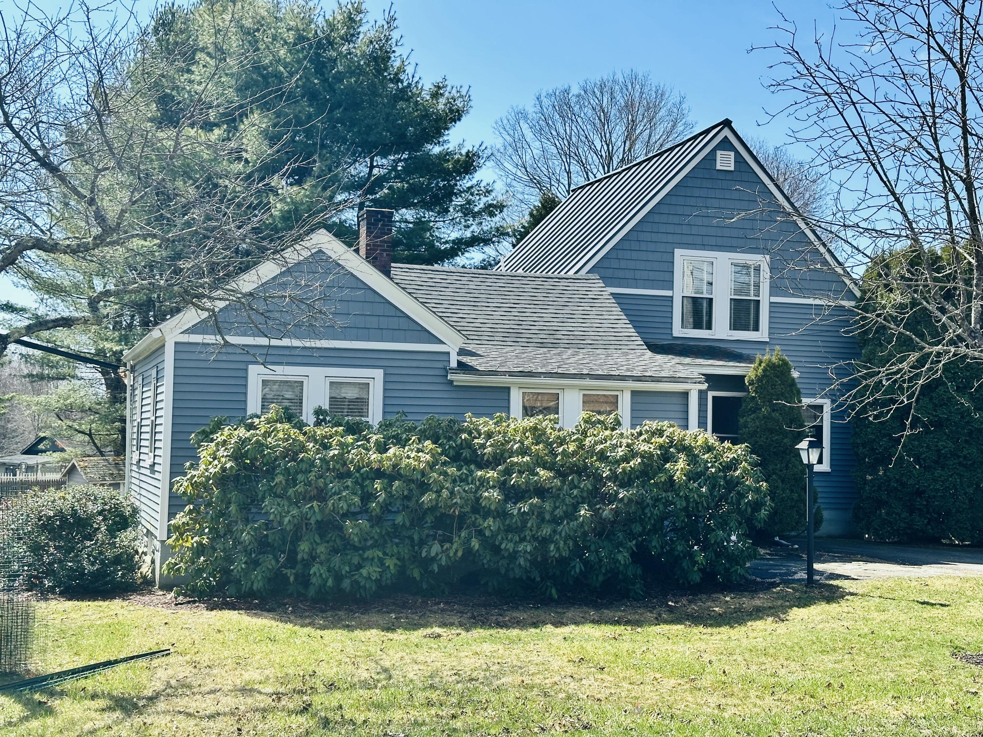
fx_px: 1363
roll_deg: -1.6
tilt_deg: +1.6
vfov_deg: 30.3
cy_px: 368
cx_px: 492
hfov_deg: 39.7
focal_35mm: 48
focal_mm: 6.86
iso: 64
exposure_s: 1/2114
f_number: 1.78
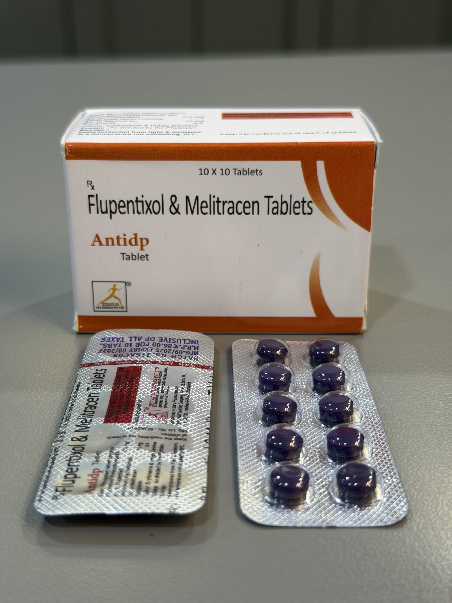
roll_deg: +0.0
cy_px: 302
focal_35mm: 48
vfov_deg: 39.7
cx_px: 226
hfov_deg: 30.3
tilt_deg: -24.4
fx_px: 836
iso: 50
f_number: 1.78
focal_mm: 6.76
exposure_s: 1/50
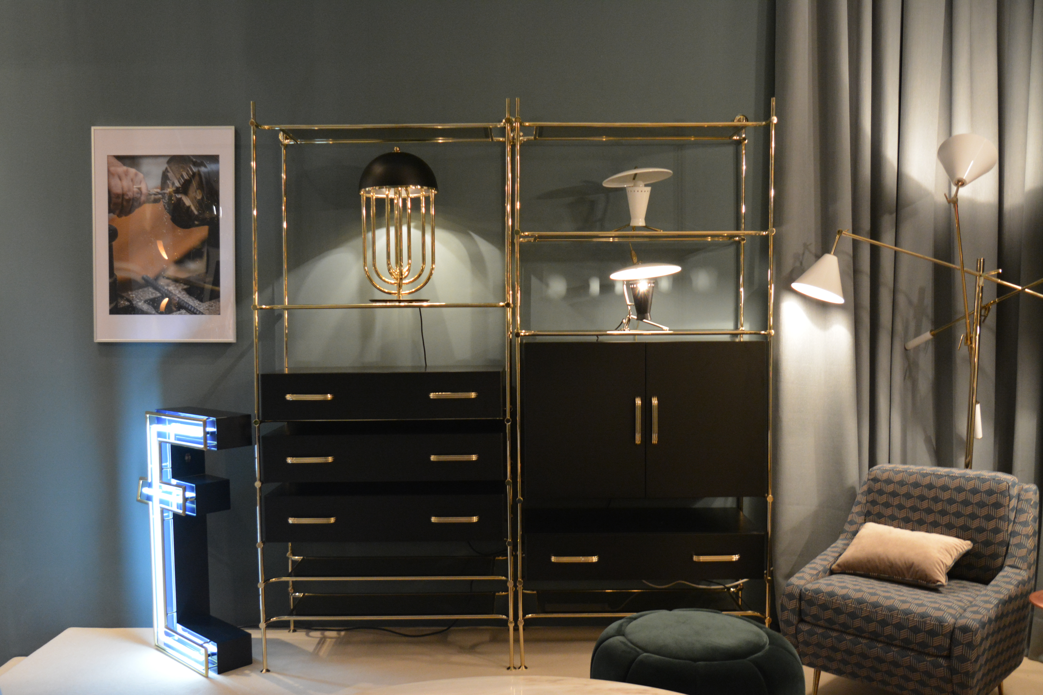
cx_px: 522
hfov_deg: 57.2
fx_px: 956
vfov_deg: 40.0
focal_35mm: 33
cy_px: 348
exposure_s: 1/30
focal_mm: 22
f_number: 3.8
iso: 2000
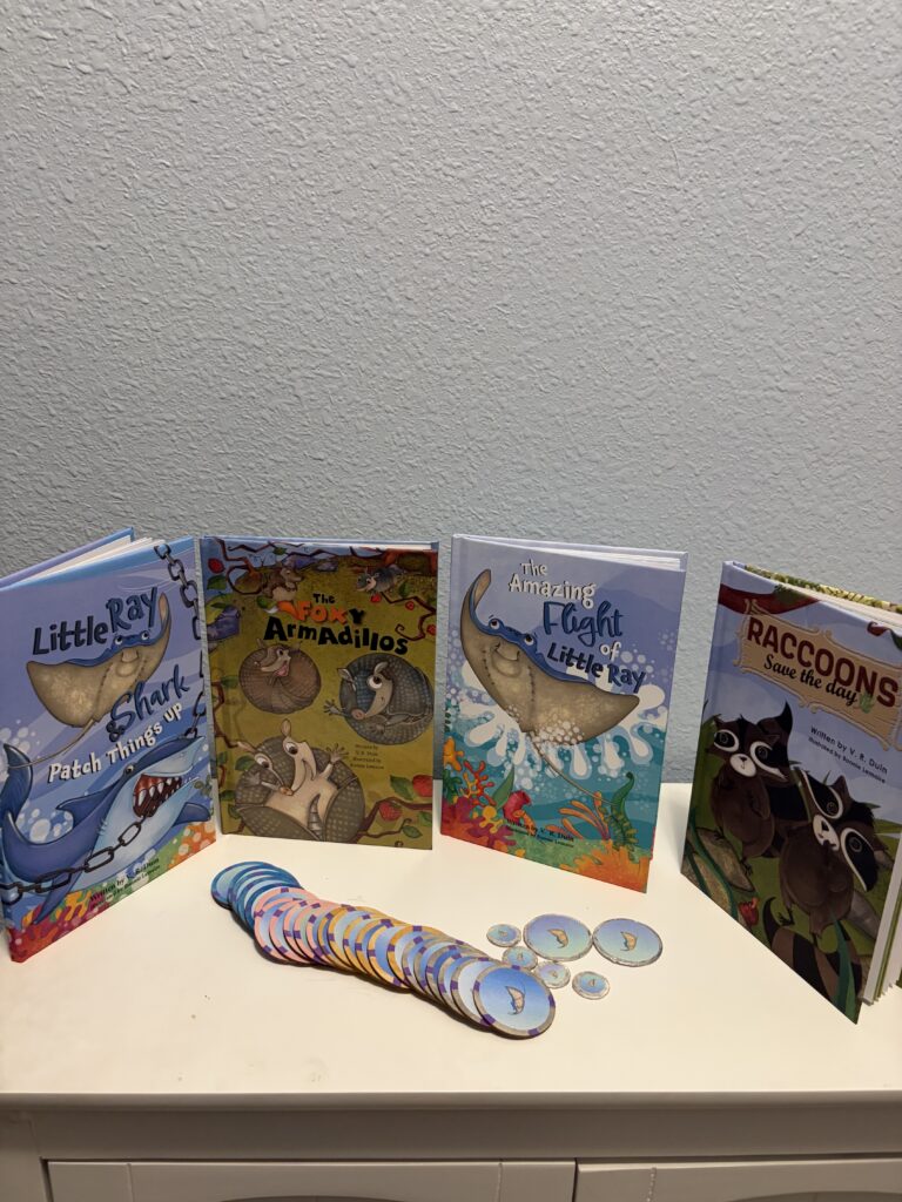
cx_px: 451
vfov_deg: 67.3
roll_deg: -1.9
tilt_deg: -19.8
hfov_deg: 53.1
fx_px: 903
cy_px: 601
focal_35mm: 26
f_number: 1.6
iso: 250
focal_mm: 5.96
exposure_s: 1/60
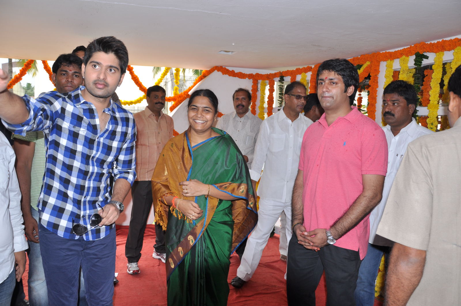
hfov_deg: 67.4
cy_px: 153
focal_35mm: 27
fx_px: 345
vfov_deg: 47.8
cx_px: 230
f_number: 5.6
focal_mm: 18
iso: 250
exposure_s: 1/160
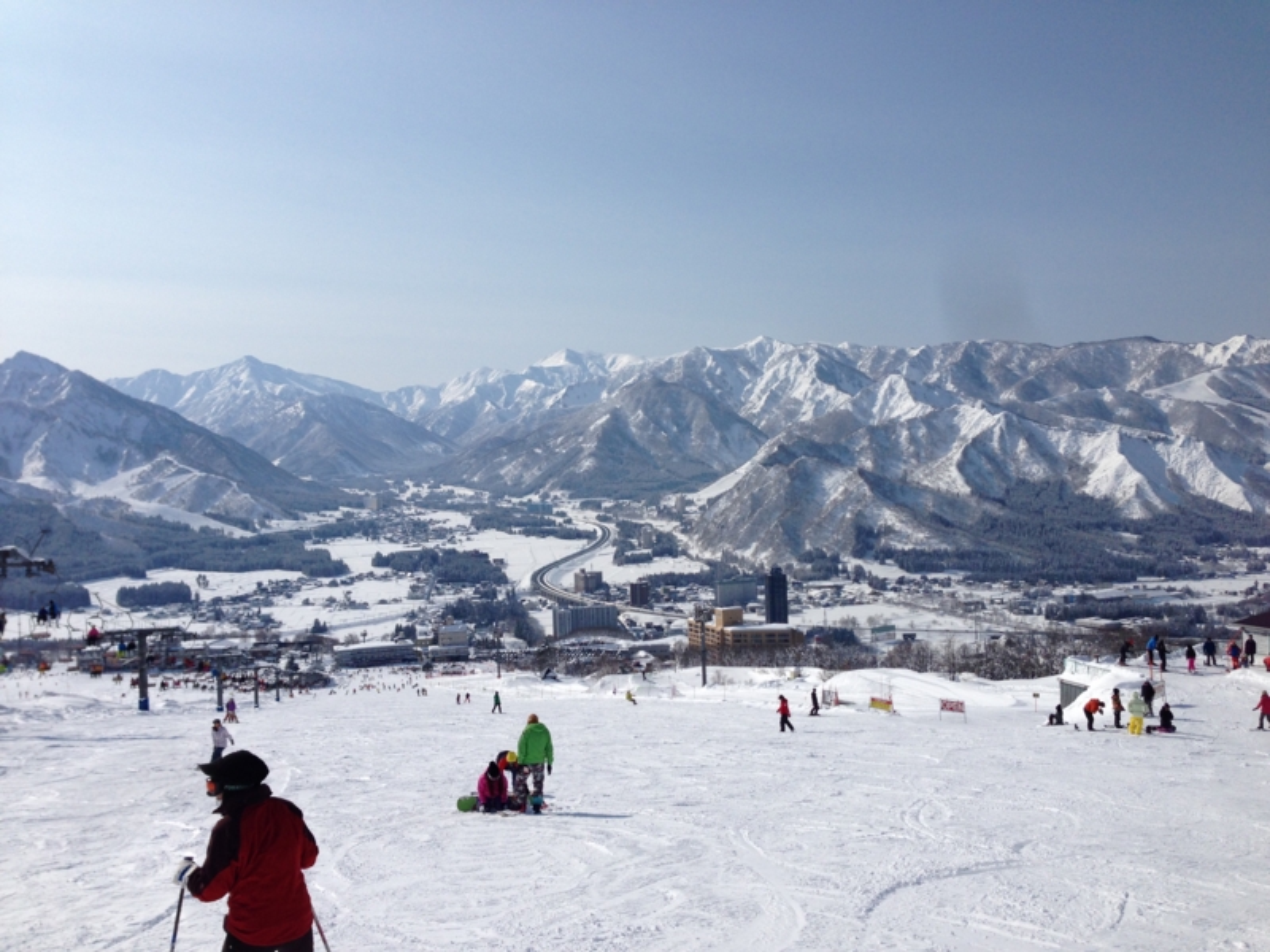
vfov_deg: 42.9
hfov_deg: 55.4
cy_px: 476
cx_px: 635
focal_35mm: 33
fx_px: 1211
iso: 50
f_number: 2.4
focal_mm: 4.12
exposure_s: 1/5435
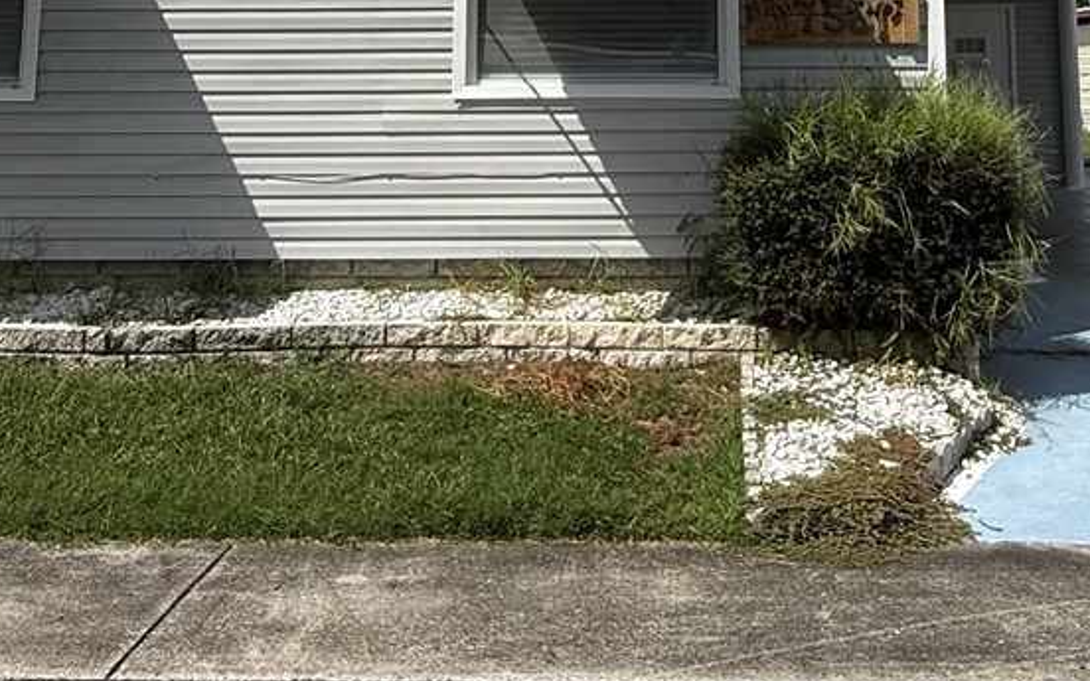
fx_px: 1277
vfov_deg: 27.2
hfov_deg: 45.9
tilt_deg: +8.0
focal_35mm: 43
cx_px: 663
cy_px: -81
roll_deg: +0.0
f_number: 2.2
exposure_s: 1/4149
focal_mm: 2.22
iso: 50
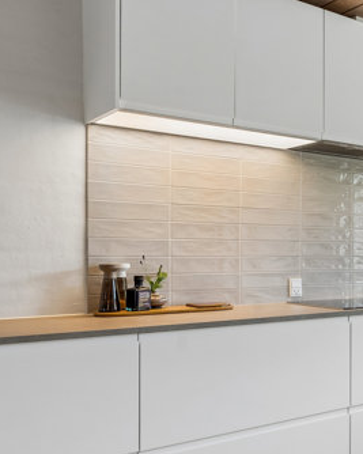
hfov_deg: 25.4
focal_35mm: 45
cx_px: 541
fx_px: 605
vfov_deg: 41.1
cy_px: 252
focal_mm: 20
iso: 200
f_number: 8
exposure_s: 1/15
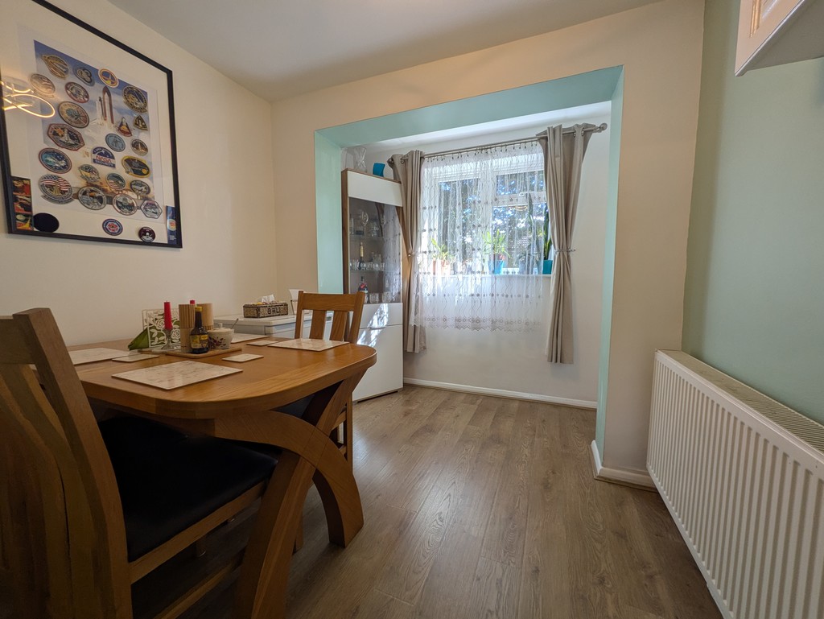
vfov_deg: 85.7
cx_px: 412
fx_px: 333
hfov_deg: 102.0
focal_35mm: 14
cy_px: 310
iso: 50
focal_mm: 1.83
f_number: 2.2
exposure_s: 1/161
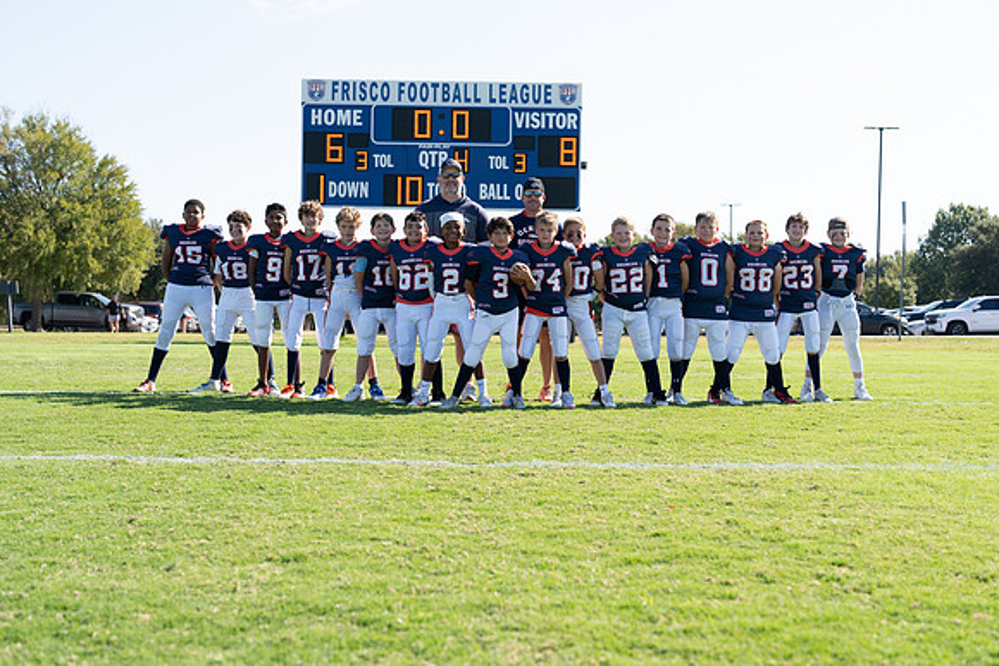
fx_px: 1388
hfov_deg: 39.6
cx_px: 500
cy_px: 333
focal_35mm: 50
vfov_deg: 27.0
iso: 100
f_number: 3.5
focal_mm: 50
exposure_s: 1/500
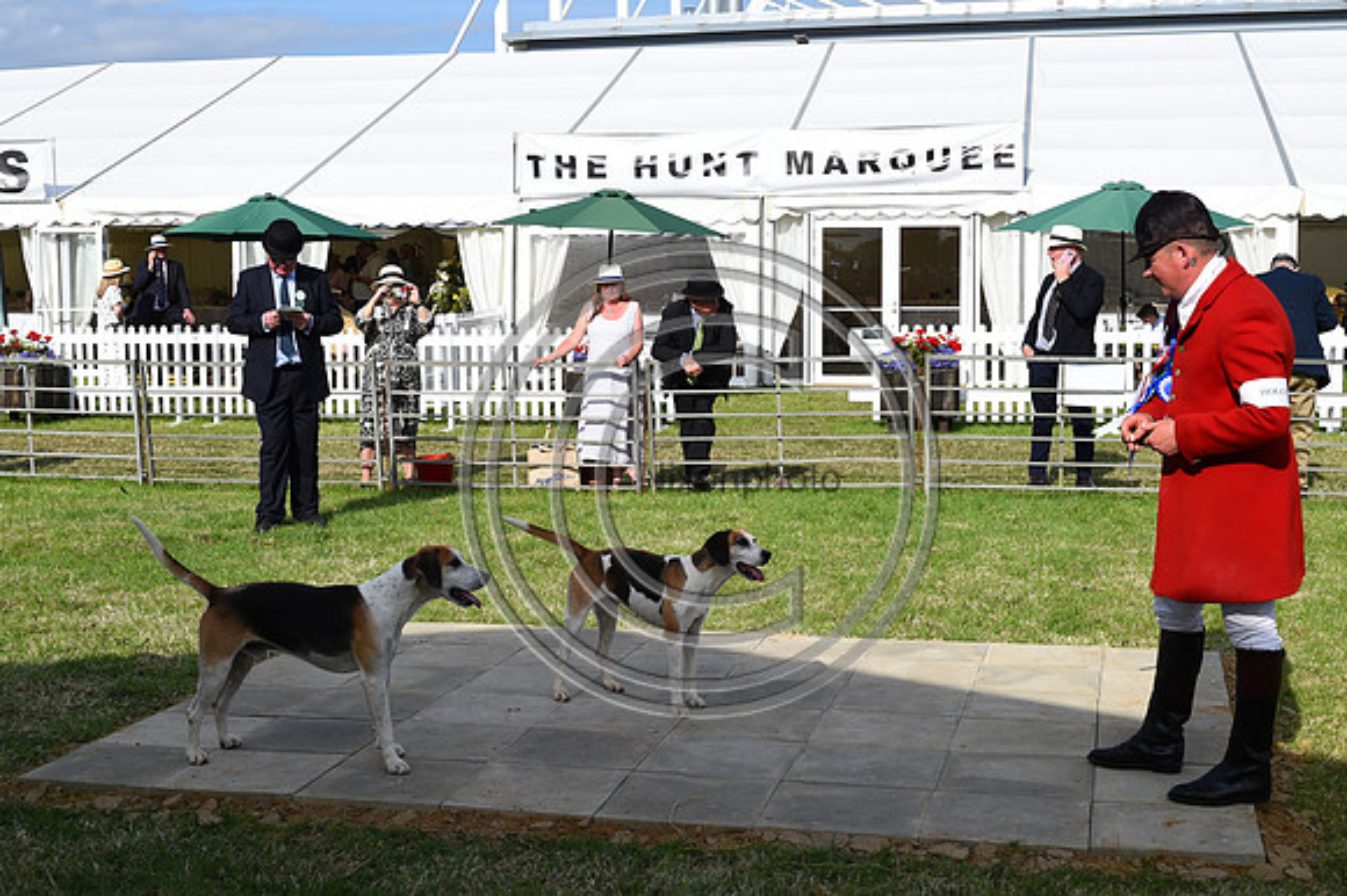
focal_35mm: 50
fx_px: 1870
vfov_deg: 27.0
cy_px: 448
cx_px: 674
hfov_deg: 39.6
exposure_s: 1/1250
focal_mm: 50
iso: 500
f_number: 10
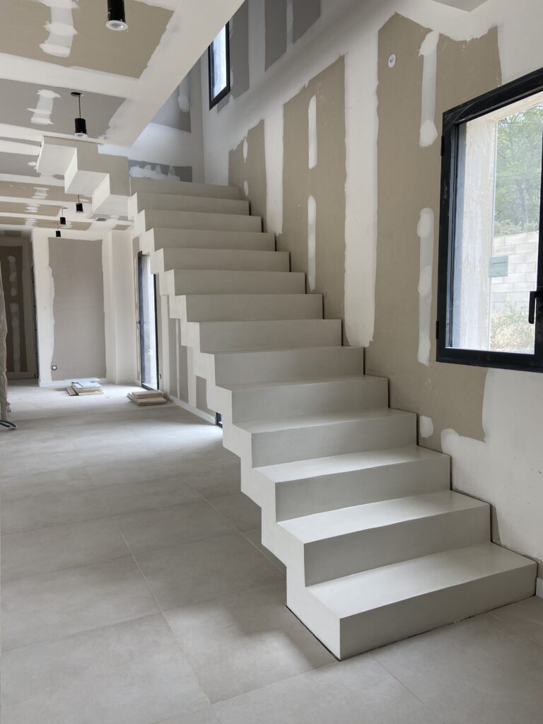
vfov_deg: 67.3
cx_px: 272
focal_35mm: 26
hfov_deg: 53.1
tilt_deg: -4.4
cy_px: 362
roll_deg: -0.2
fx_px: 544
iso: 50
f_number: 1.8
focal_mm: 4.25
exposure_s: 1/121
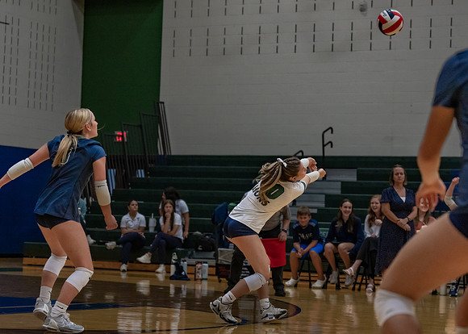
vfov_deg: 14.6
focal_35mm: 98
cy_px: 223
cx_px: 251
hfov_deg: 20.4
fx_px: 1301
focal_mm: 70
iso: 2500
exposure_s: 1/1000
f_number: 2.8
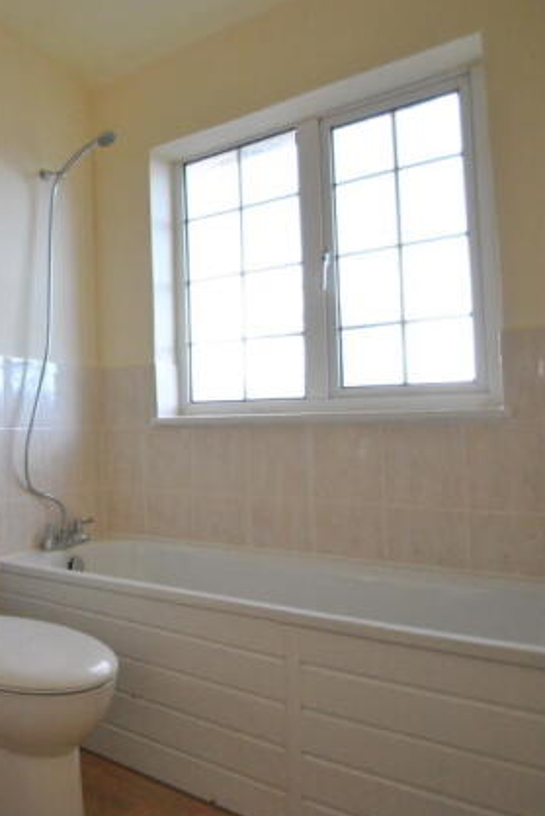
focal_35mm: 26
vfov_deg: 69.8
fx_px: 585
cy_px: 407
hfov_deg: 43.0
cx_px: 1
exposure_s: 1/25
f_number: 3.5
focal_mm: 11
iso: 800
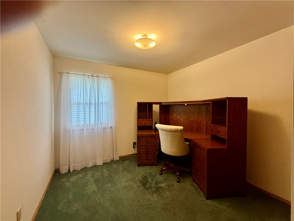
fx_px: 119
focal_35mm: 14
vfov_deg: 85.7
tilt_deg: -0.7
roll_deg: -0.7
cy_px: 110
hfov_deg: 102.1
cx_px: 147
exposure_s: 1/60
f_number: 2.2
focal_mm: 2.22
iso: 200
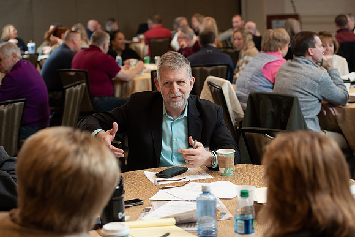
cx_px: 178
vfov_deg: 19.5
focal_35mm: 70
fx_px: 690
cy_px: 118
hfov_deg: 28.8
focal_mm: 70
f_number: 4
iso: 1250
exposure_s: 1/160
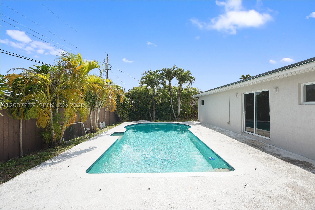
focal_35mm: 16
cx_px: 158
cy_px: 105
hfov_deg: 96.7
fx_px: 140
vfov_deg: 73.7
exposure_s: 1/60
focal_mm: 16
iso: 100
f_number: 5
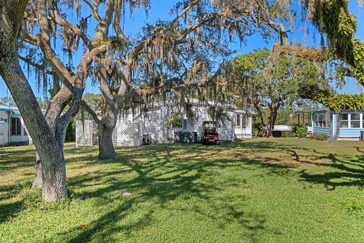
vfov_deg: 43.6
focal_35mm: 30
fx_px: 303
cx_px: 182
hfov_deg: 61.9
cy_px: 122
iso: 640
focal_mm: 20
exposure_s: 1/500
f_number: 8
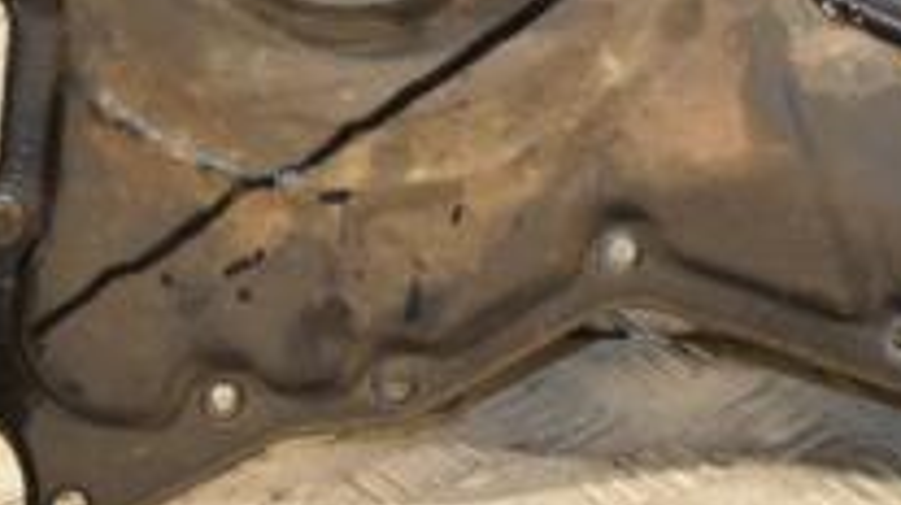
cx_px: 945
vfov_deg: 6.9
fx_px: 4129
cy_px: -109
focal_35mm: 173
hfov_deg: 12.3
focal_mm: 38
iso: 800
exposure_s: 1/100
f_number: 5
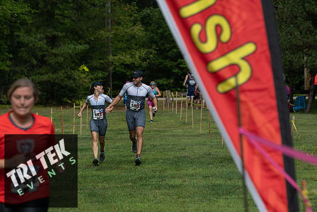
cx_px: 158
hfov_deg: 12.1
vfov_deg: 8.1
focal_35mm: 170
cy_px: 106
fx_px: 1497
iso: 200
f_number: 5.6
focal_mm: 170
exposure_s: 1/1000
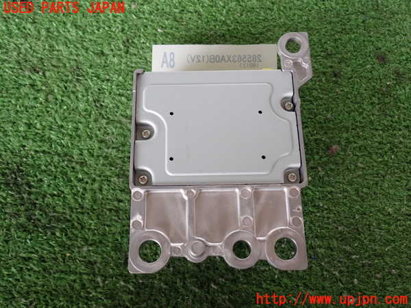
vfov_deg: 39.7
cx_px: 206
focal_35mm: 36
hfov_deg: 51.4
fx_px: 427
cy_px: 154
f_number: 2.5
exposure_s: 1/40
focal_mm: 6.37
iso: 200
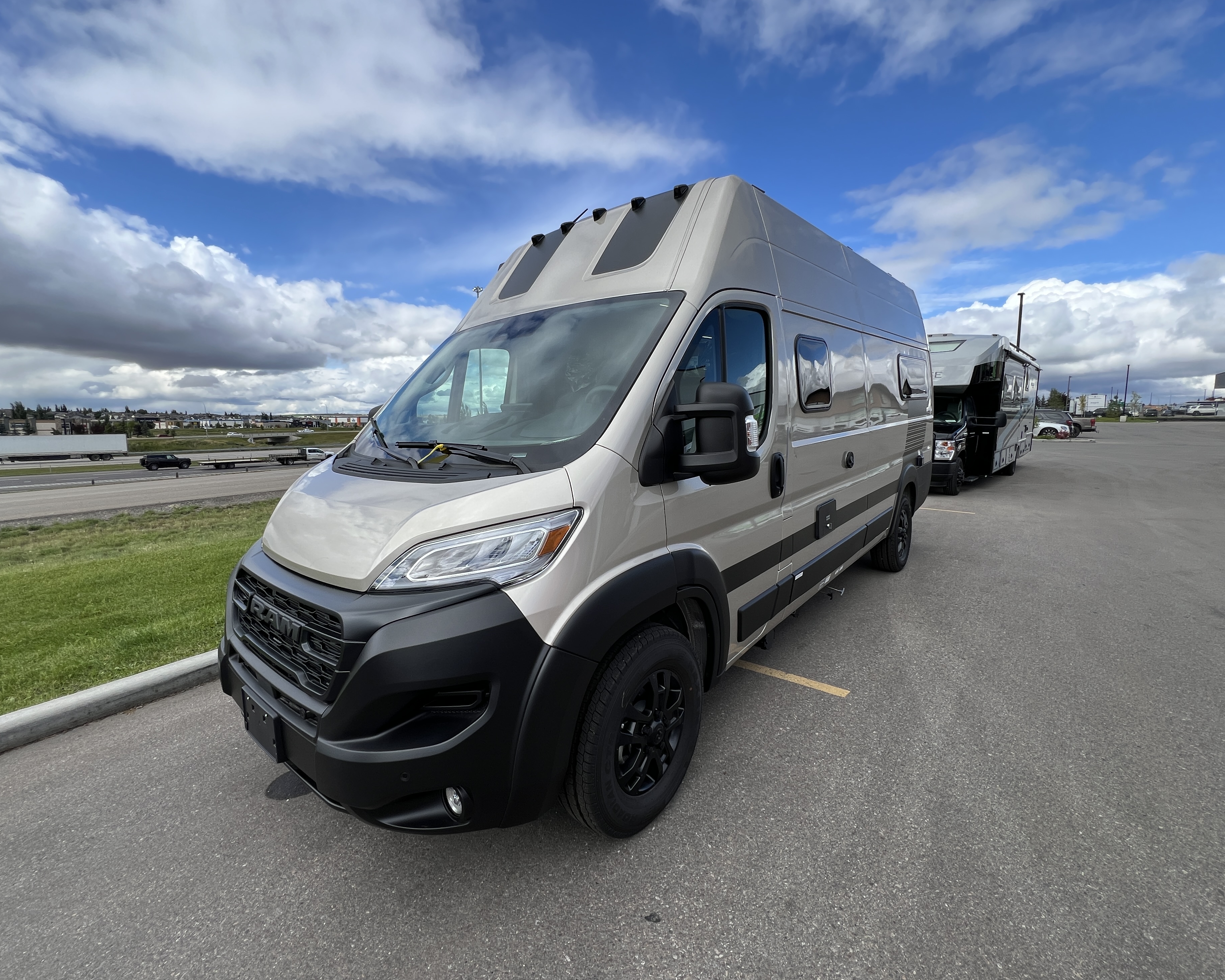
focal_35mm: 14
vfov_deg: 88.0
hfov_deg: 100.7
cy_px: 478
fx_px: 508
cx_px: 598
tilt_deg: -6.6
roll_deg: +0.4
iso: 32
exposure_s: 1/1119
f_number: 1.8
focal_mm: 1.57
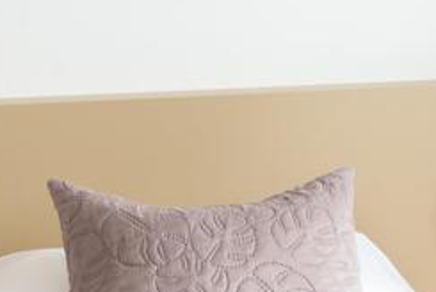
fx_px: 1504
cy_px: 338
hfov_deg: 15.0
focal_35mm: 124
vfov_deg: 10.9
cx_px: 699
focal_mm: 38
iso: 160
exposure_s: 1/8
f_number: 11
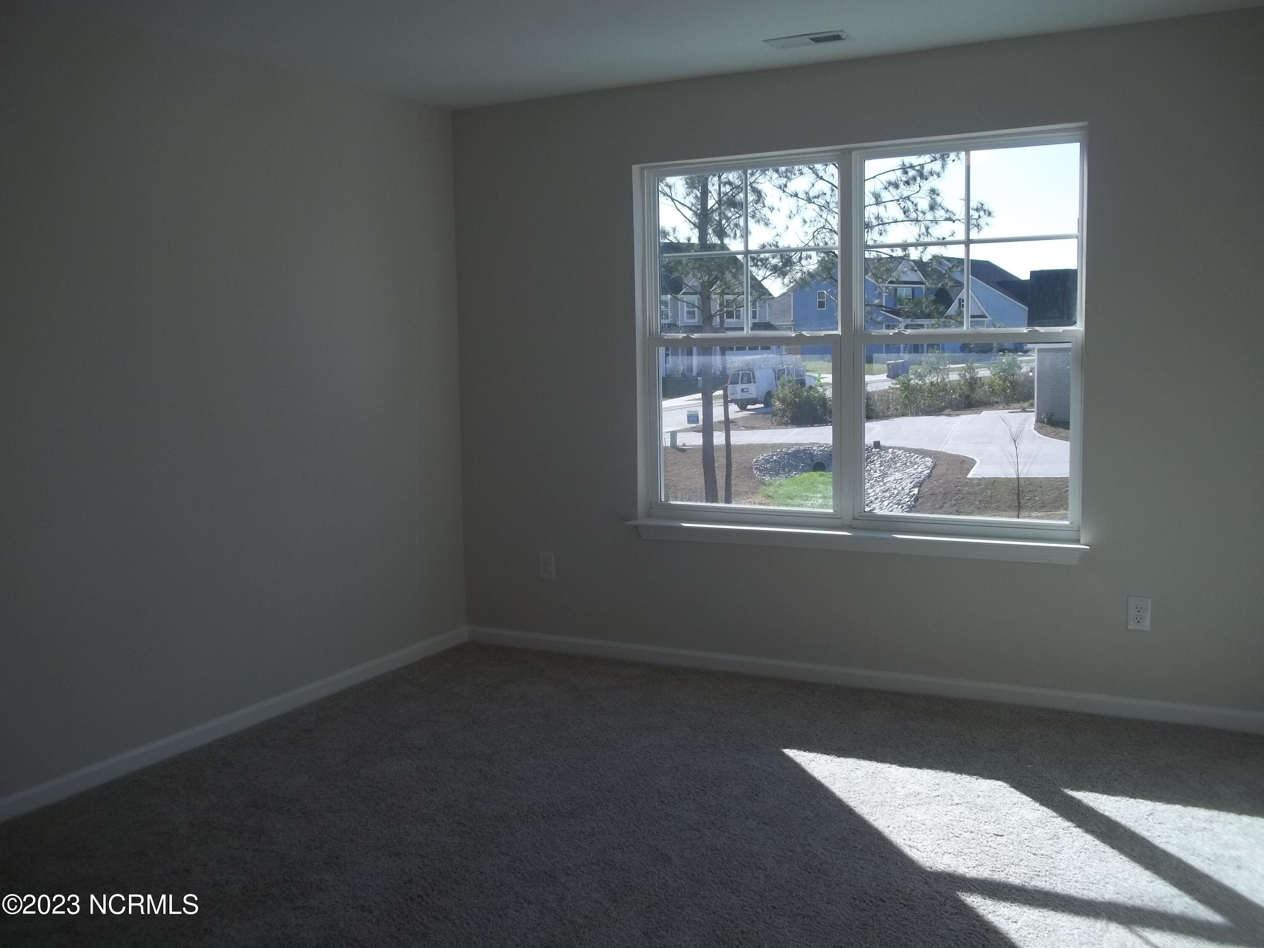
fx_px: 1168
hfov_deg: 56.8
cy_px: 474
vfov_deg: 44.2
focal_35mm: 32
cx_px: 632
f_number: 2.9
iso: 64
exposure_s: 1/400
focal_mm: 5.7
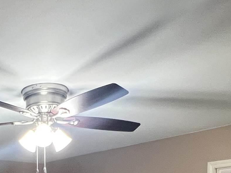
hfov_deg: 35.3
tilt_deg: -5.4
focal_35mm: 51
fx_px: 340
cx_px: 23
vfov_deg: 23.6
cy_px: 248
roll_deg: -0.1
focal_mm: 1.57
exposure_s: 1/60
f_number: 1.8
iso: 400
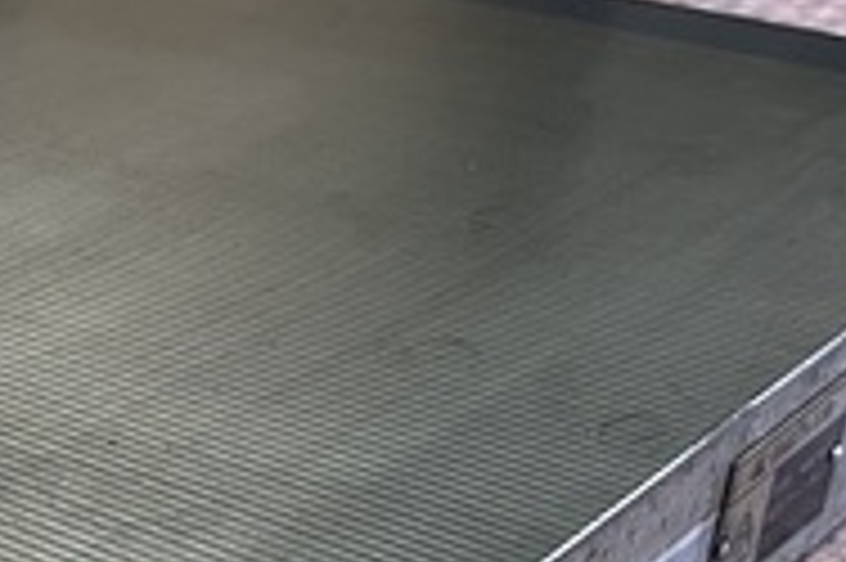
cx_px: -292
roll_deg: +4.0
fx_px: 2160
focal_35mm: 92
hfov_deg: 20.1
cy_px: 782
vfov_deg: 14.1
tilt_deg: -37.2
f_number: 1.6
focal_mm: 5.1
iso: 125
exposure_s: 1/82
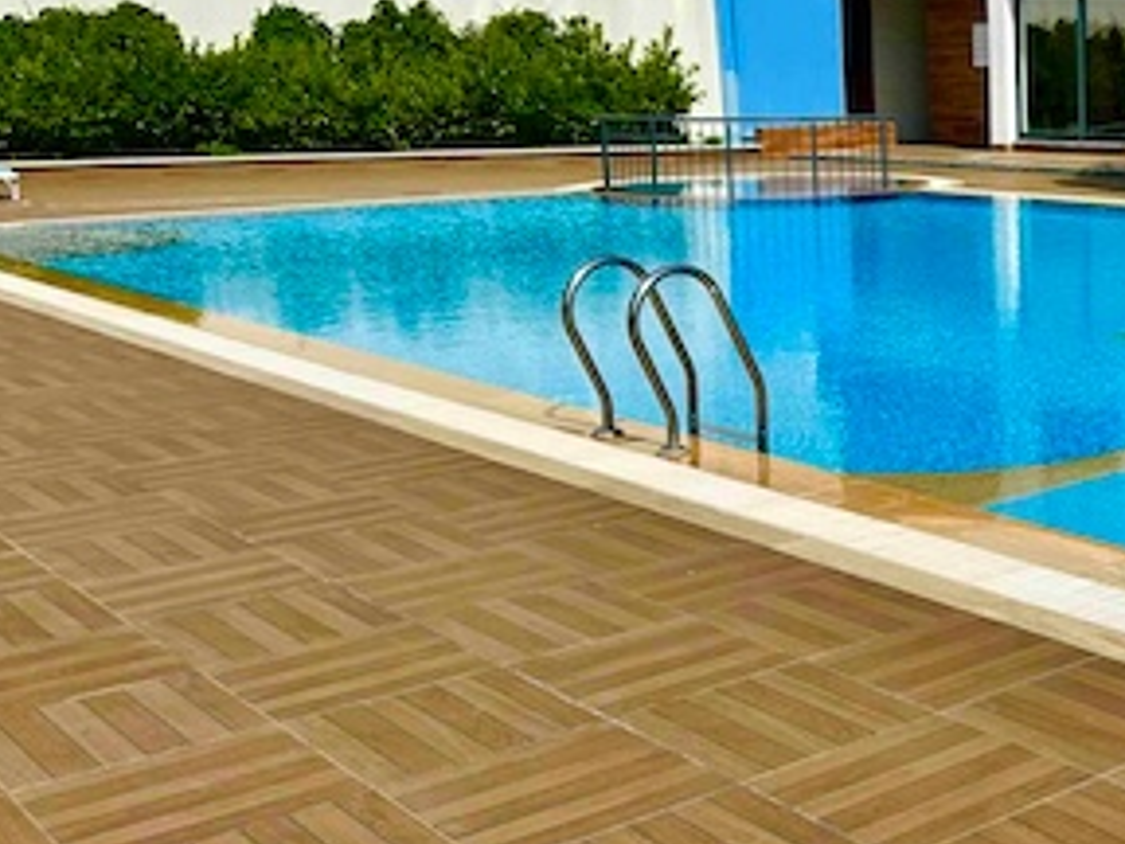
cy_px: 332
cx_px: 1121
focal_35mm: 52
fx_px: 1690
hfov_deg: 33.7
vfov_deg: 28.0
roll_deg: +1.3
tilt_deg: -8.4
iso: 80
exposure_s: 1/8929
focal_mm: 6.86
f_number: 1.78
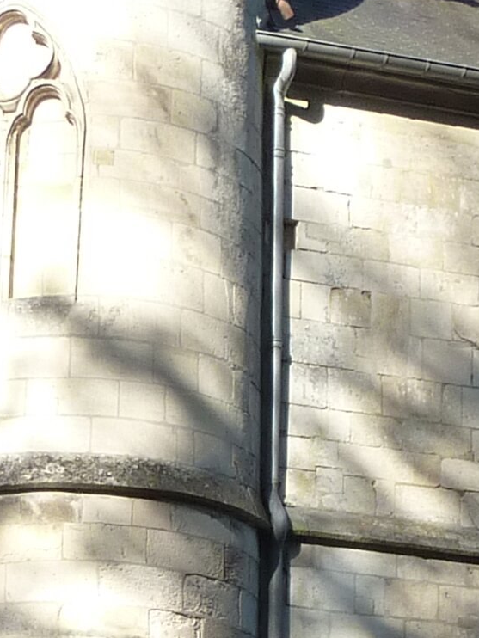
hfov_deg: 8.6
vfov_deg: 11.2
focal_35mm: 172
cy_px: 805
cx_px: 346
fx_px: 3172
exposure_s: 1/250
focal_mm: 5.7
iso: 125
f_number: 4
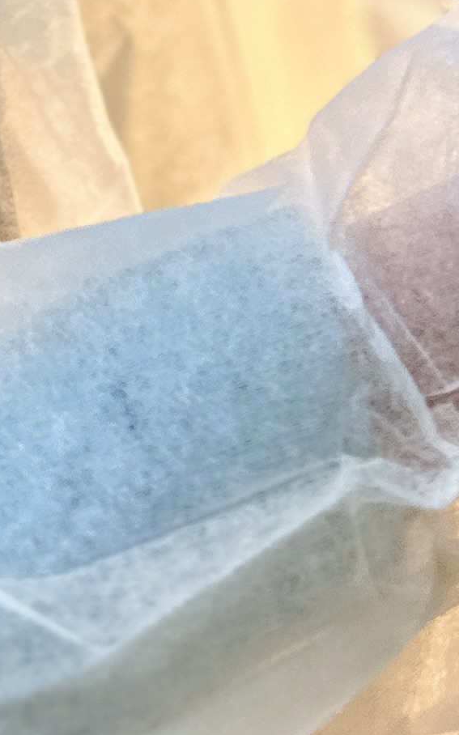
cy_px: -578
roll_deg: +1.4
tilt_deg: -8.5
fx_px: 2263
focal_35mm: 113
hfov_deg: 11.5
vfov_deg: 15.8
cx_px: 427
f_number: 1.78
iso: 160
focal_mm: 6.86
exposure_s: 1/100
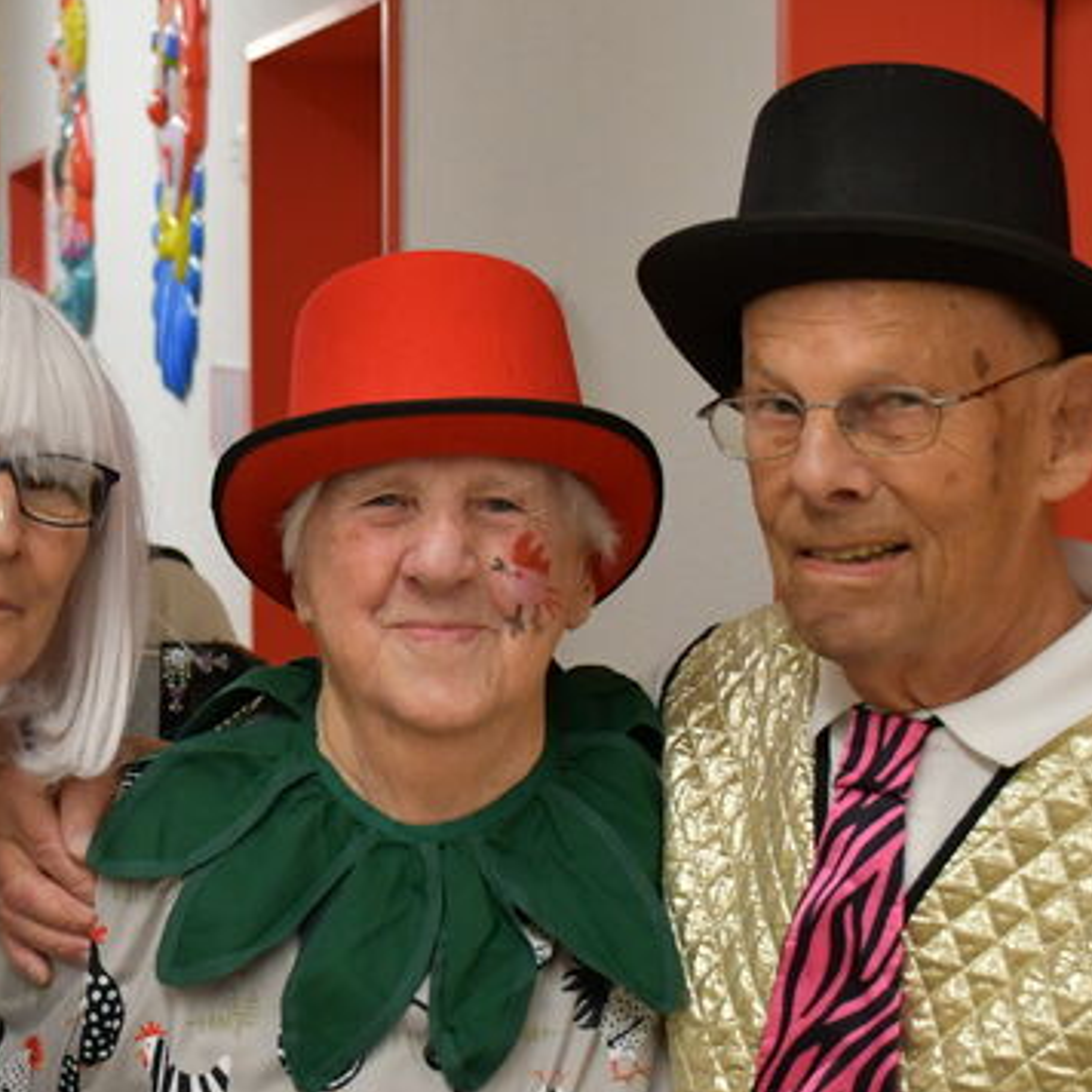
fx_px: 3034
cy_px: 488
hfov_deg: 20.3
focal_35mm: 85
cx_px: 279
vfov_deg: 20.4
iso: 1400
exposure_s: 1/125
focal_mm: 24
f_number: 3.8
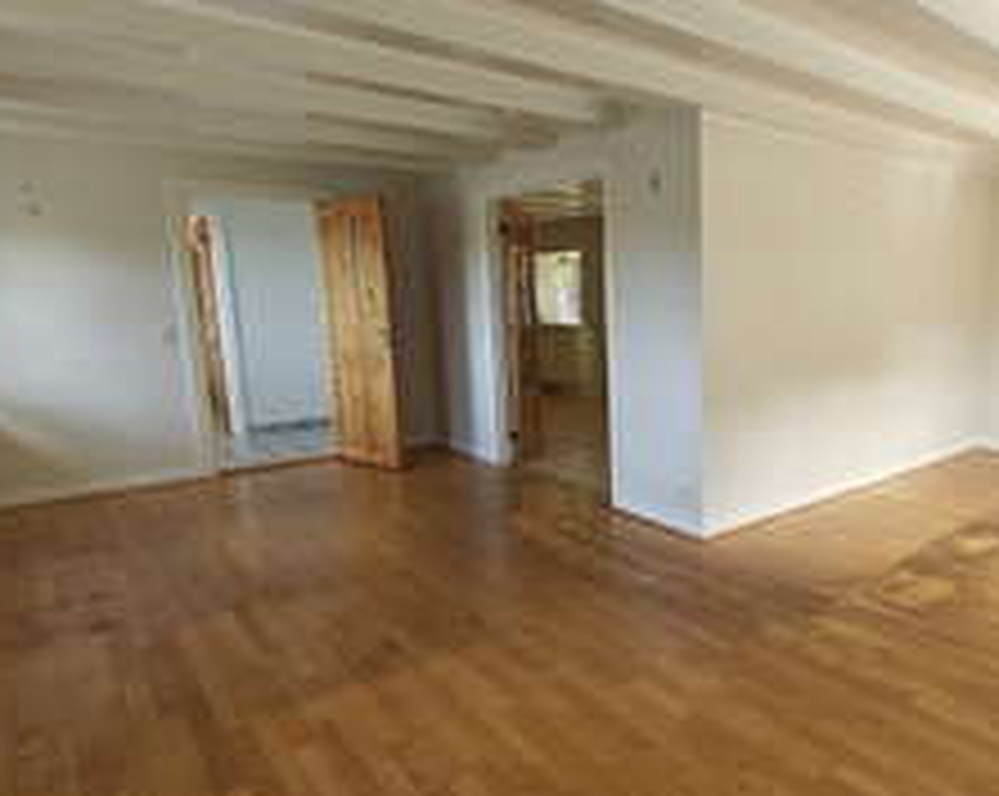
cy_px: 414
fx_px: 679
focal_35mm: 23
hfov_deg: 69.2
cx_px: 713
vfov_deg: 60.8
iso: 125
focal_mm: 2.59
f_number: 2.2
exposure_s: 1/50
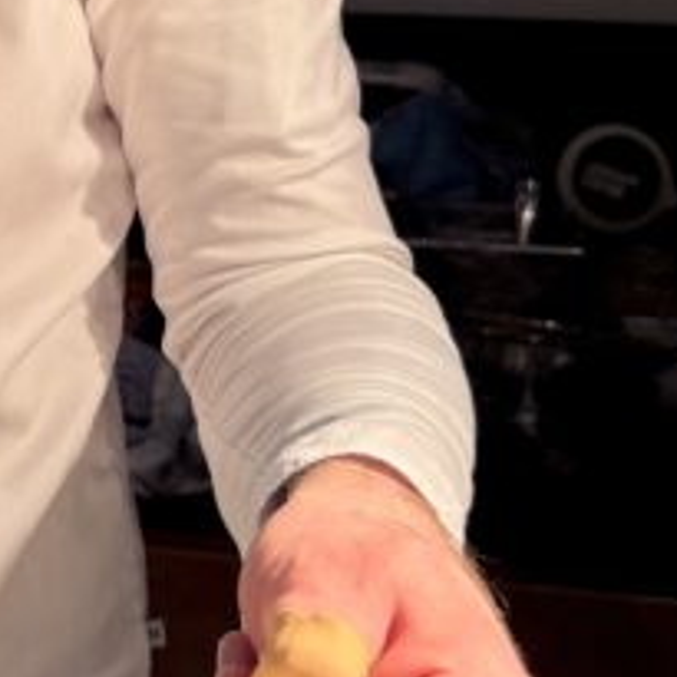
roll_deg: +1.1
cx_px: -383
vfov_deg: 16.4
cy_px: 211
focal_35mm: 106
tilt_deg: -11.2
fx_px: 2345
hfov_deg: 15.0
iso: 160
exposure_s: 1/100
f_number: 1.78
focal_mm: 6.76
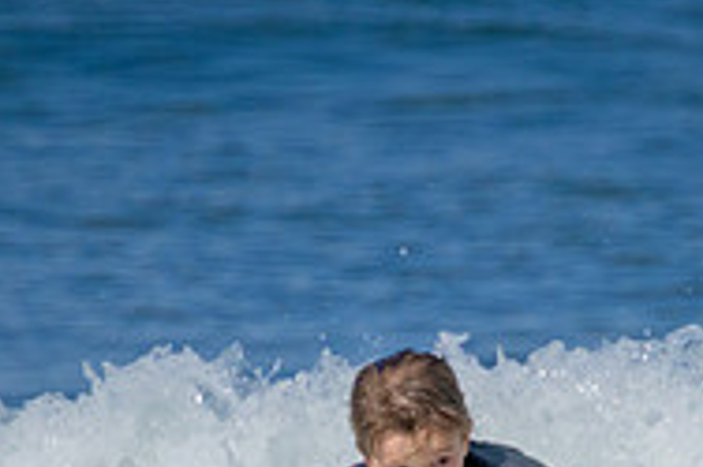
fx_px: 58219
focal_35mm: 2984
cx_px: 708
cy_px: 726
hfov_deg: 0.7
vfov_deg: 0.5
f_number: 11
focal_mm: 800
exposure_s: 1/1600
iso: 1250
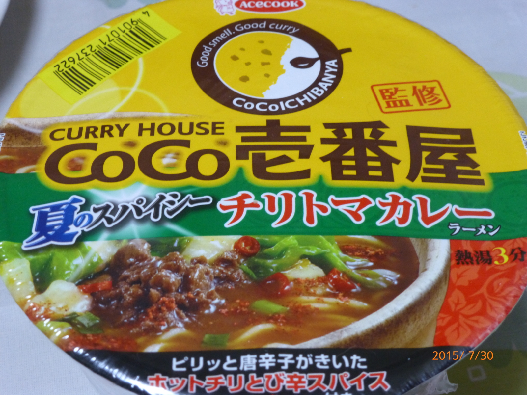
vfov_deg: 21.0
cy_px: 198
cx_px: 264
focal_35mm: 70
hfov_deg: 27.8
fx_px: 1066
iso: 400
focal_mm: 12.5
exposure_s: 1/8
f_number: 5
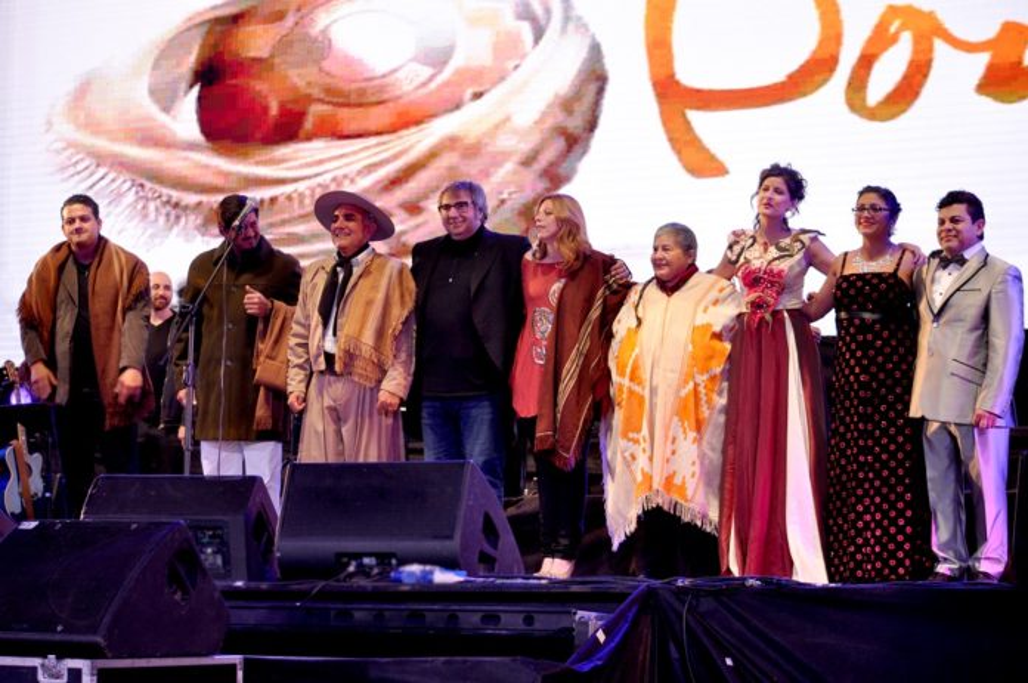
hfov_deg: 23.4
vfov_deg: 15.7
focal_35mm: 87
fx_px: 2481
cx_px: 514
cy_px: 342
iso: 400
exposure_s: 1/80
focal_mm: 58
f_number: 4.5
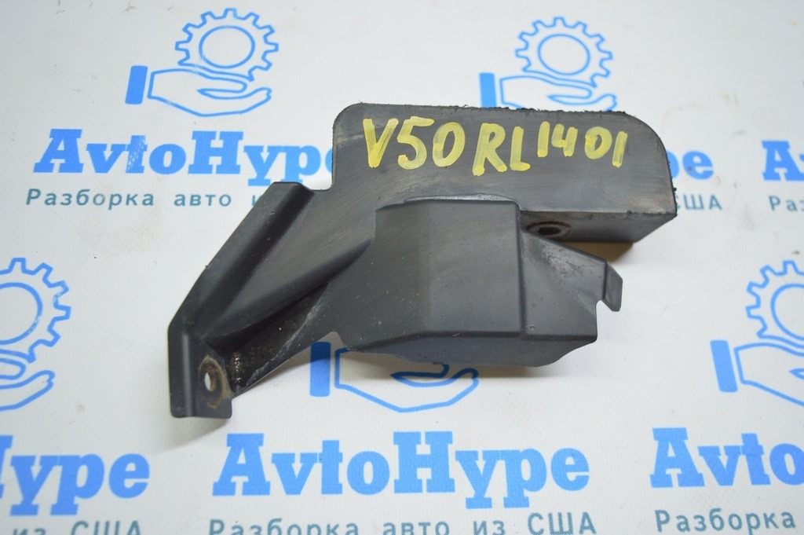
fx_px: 770
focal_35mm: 34
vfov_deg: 38.3
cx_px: 402
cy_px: 268
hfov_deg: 55.1
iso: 400
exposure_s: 1/50
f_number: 3.8
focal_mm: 23
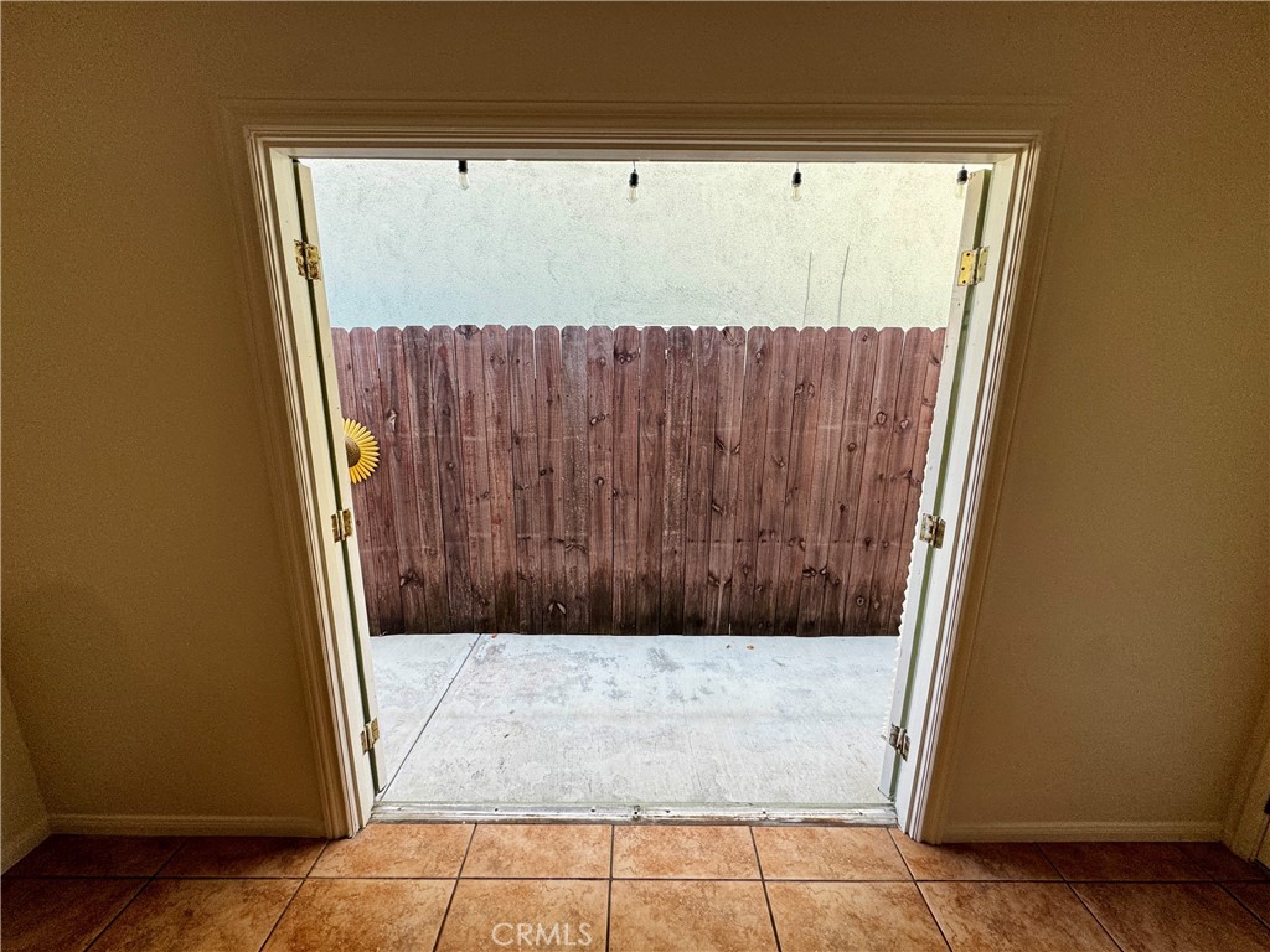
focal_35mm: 14
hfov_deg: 102.1
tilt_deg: -13.8
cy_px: 476
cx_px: 635
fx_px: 514
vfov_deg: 85.7
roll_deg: -1.3
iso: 125
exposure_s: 1/120
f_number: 2.2
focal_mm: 2.22
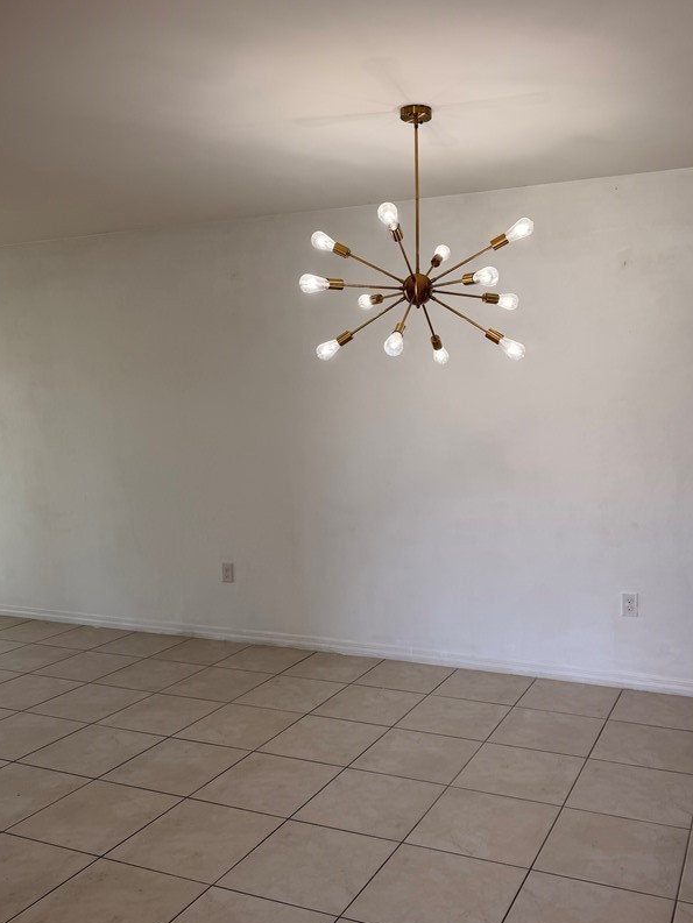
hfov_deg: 45.2
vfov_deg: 58.3
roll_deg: +0.4
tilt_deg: -7.1
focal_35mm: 31
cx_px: 423
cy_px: 492
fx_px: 827
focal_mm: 6.76
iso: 64
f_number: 1.78
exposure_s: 1/146
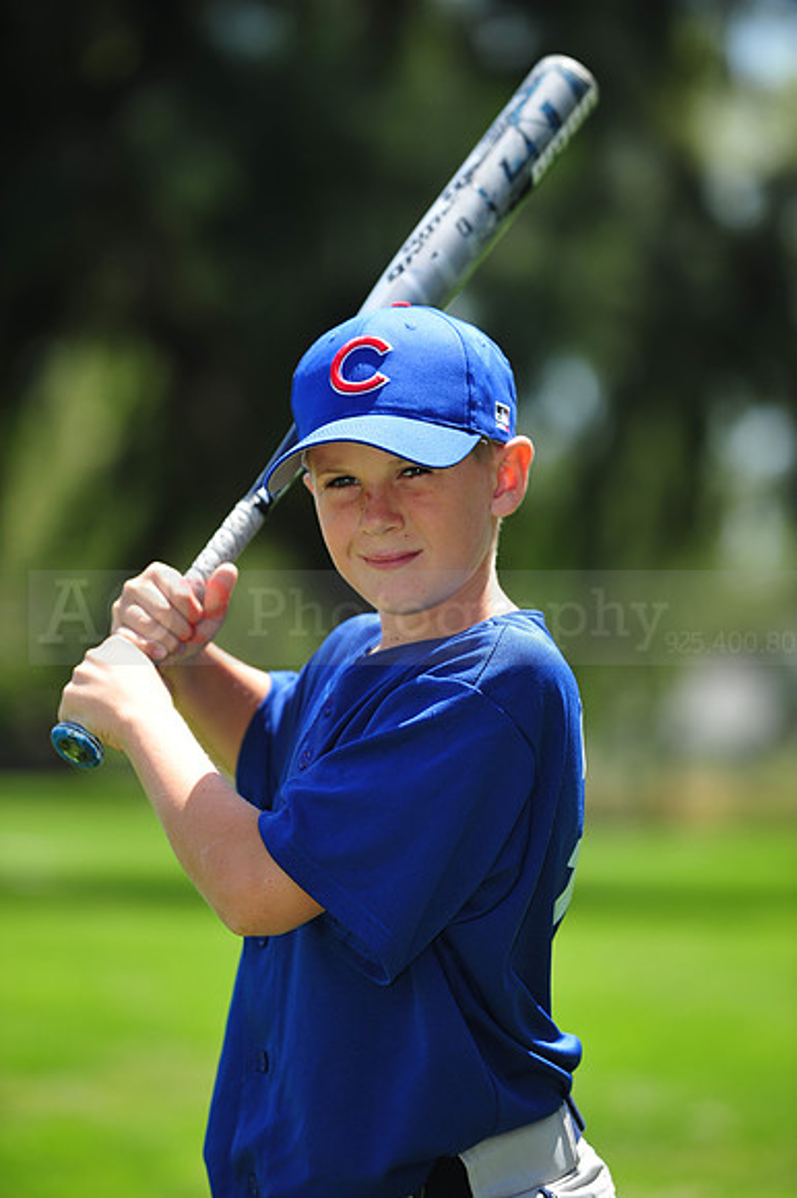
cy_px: 599
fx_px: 6649
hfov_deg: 6.9
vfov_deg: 10.3
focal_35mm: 200
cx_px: 398
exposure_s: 1/640
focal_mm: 200
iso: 200
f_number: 4.5
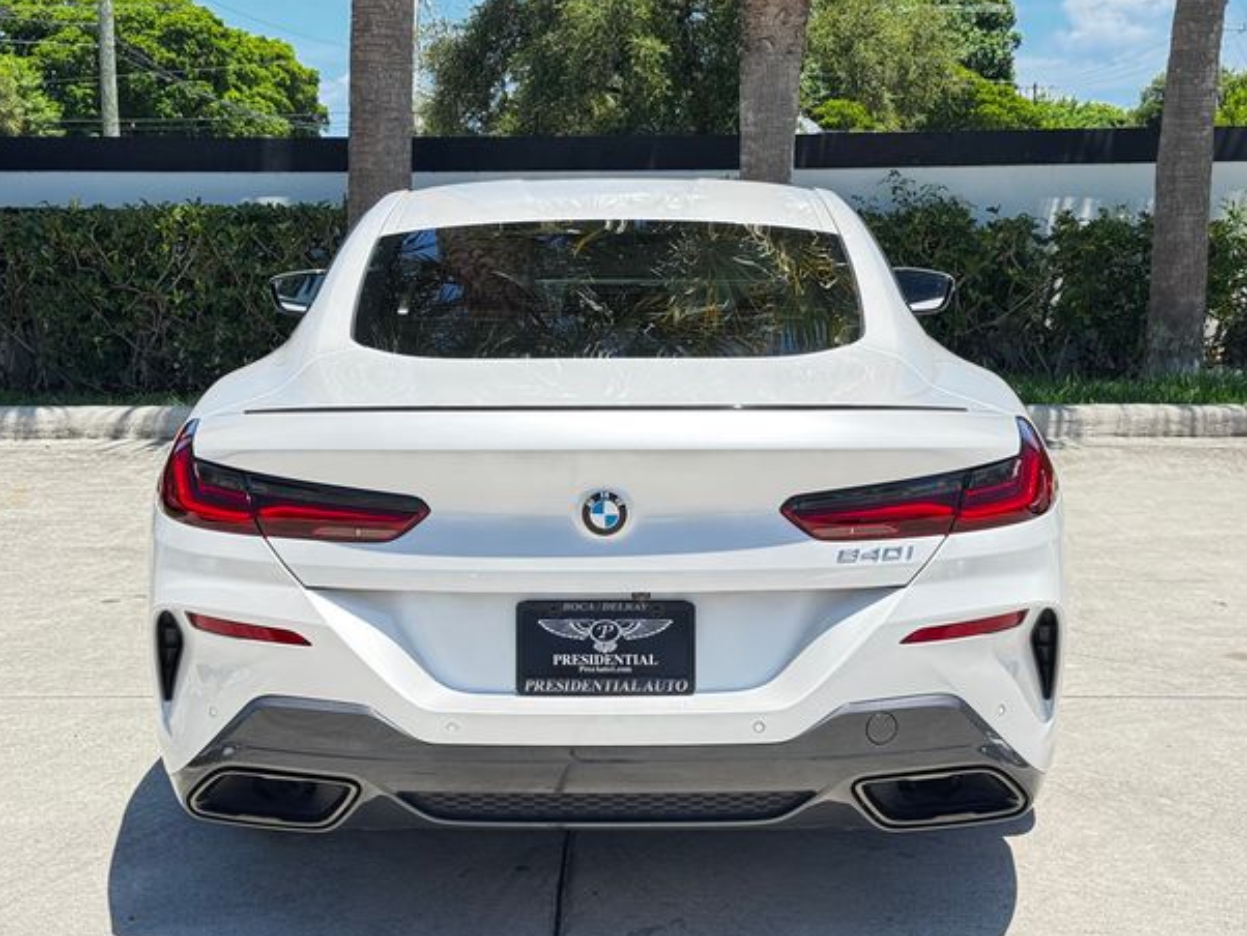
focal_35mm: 51
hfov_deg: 37.5
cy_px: 482
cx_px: 601
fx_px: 1838
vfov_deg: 28.6
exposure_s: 1/1011
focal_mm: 6.76
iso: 64
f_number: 1.78
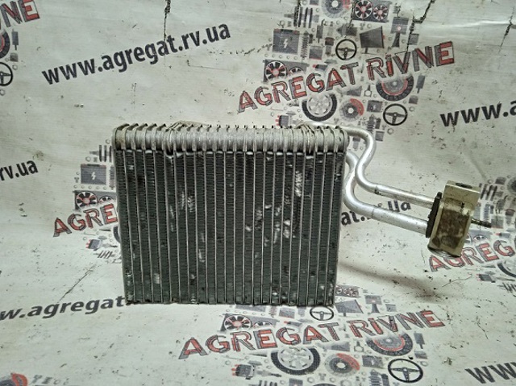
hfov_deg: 63.5
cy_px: 193
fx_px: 417
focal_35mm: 28
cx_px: 258
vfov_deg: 49.7
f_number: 2.2
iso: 570
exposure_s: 1/25
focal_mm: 3.43
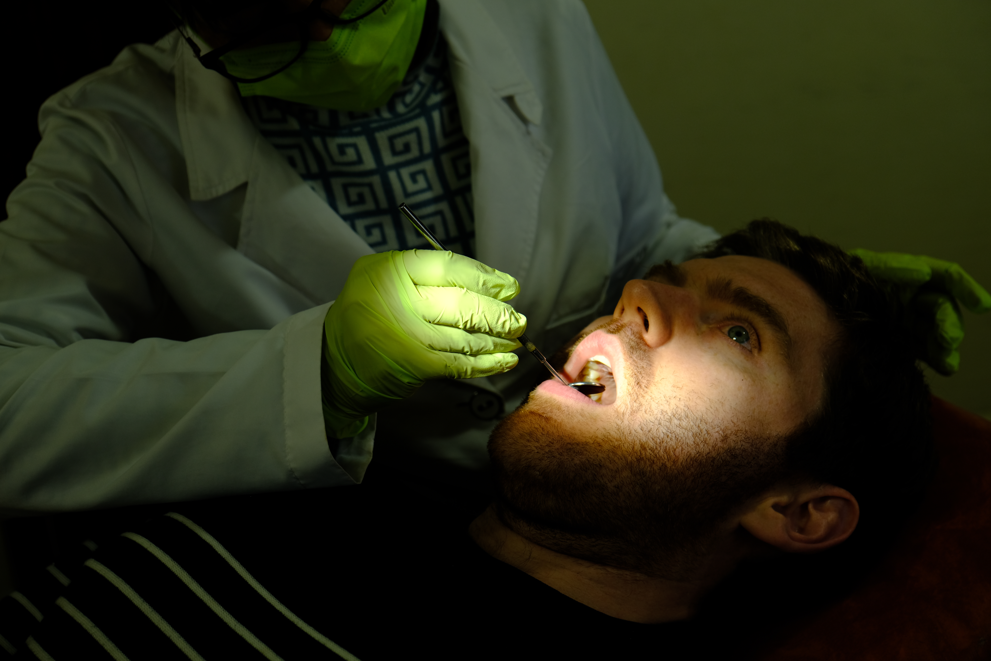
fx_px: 1541
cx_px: 496
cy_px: 330
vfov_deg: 24.2
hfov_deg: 35.6
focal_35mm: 56
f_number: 3.6
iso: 160
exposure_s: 1/58
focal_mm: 37.4
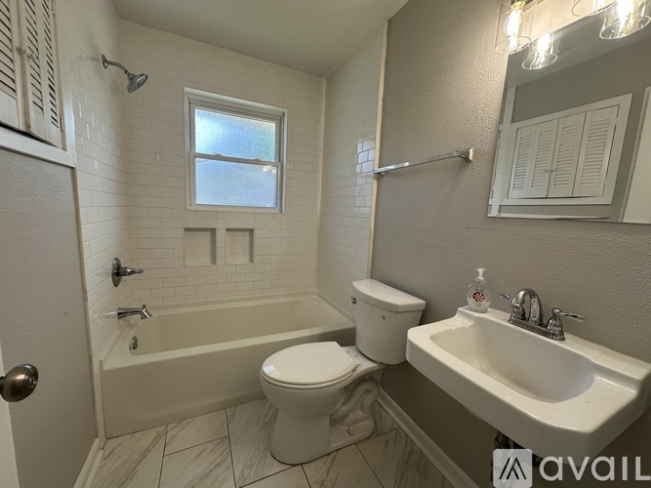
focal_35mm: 14
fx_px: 263
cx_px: 326
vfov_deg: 85.7
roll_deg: -2.6
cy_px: 244
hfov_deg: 102.1
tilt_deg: -6.9
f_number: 2.2
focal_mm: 2.22
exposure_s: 1/120
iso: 50
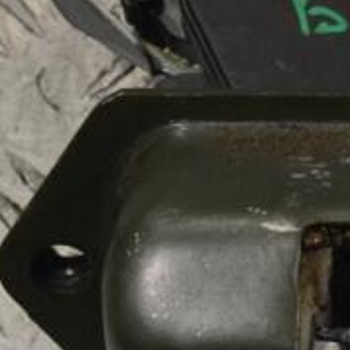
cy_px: 73
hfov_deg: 8.9
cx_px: 417
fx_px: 2213
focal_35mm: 193
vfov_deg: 9.0
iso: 3200
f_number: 10
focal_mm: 45
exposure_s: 1/400
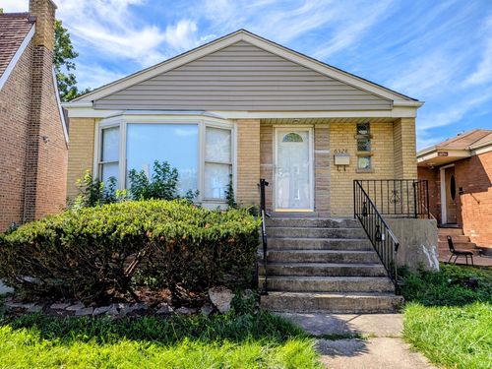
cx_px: 246
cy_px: 184
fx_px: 341
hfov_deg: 71.6
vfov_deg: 56.8
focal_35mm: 24
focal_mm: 4.53
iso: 28
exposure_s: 1/2128
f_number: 1.7
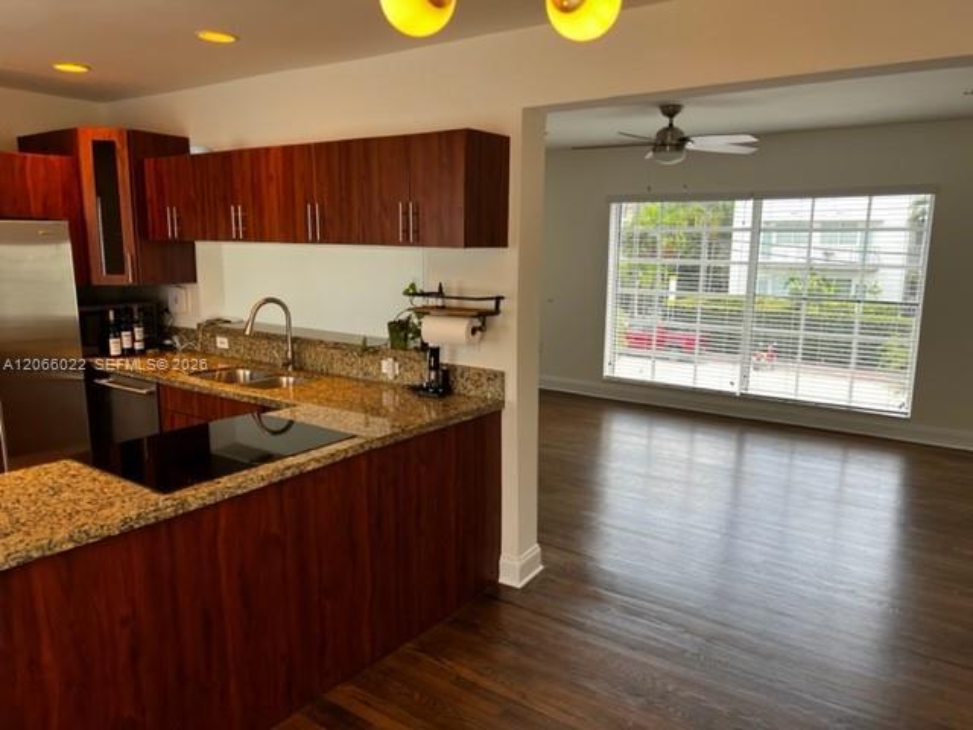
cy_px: 365
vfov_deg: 53.1
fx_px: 731
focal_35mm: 26
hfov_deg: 67.3
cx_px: 486
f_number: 1.5
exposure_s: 1/120
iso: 40
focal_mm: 5.7
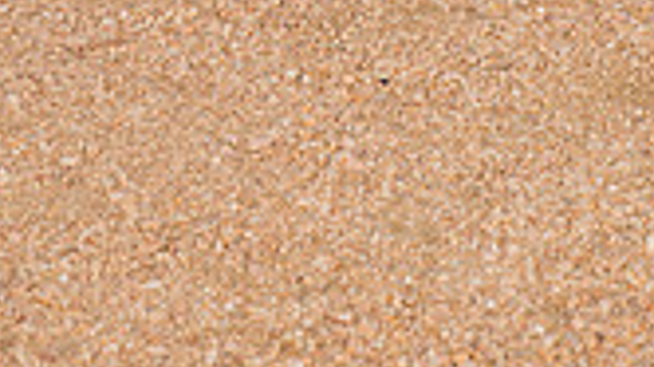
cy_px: -466
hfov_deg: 15.1
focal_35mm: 142
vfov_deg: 8.0
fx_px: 2460
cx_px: 378
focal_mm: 50
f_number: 7.1
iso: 320
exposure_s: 1/320
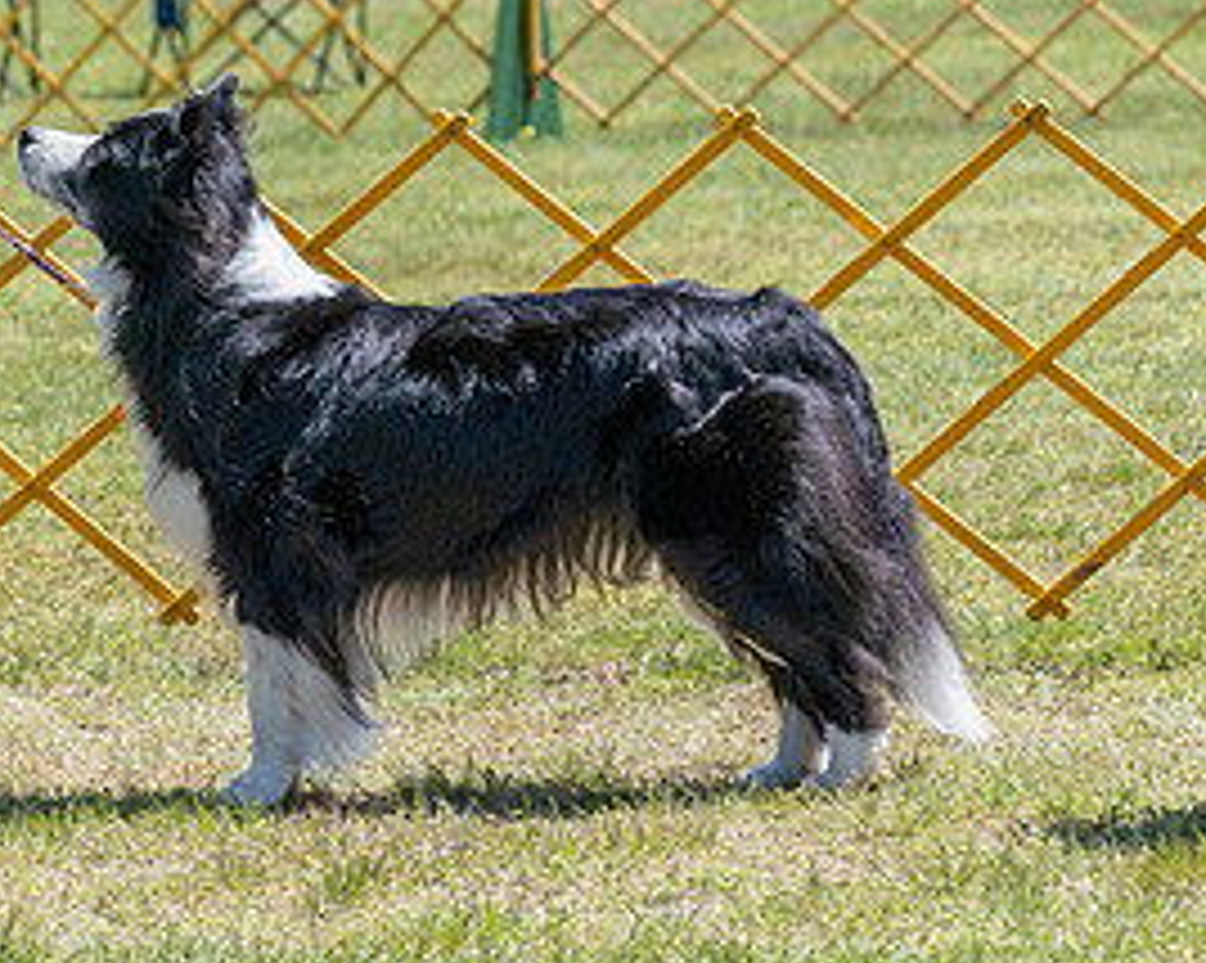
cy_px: 4
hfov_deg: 6.1
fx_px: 11235
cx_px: 122
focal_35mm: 315
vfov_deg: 4.9
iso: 400
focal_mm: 128
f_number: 7.1
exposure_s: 1/1600
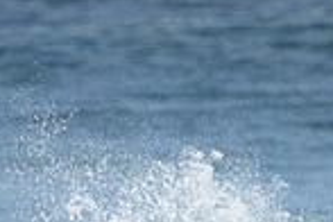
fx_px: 29200
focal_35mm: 3157
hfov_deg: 0.7
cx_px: 147
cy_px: 429
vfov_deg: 0.4
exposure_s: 1/3200
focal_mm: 800
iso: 1000
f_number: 11
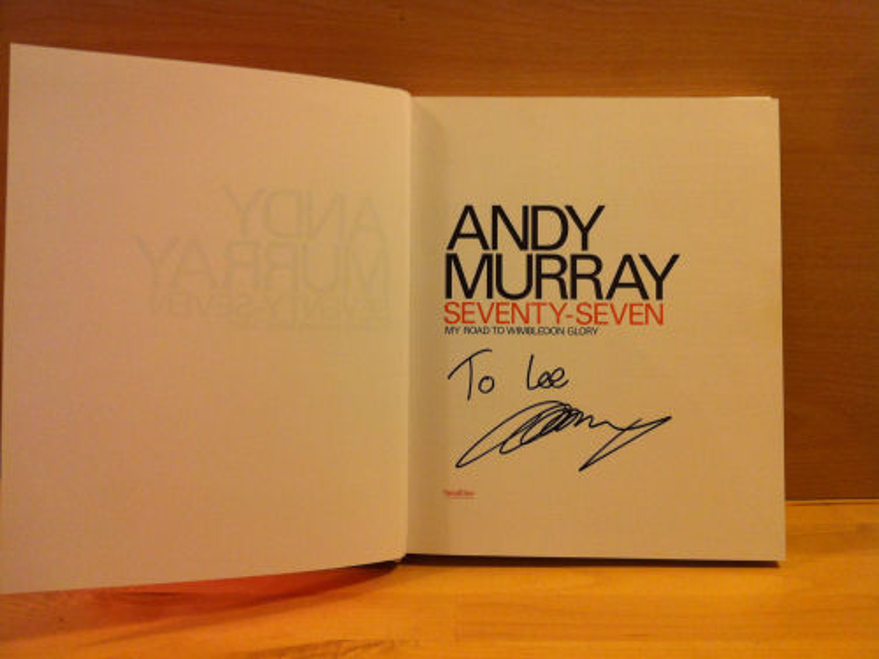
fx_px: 889
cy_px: 330
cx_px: 440
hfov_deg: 52.6
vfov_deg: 40.7
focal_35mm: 35
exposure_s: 1/15
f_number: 2.8
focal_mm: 3.85
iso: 160
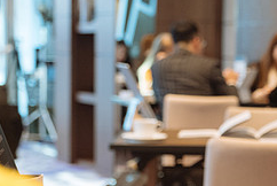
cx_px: 320
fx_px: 886
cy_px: 126
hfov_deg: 17.1
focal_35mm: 115
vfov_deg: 11.9
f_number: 3.2
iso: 1600
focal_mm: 32.1
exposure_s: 1/250
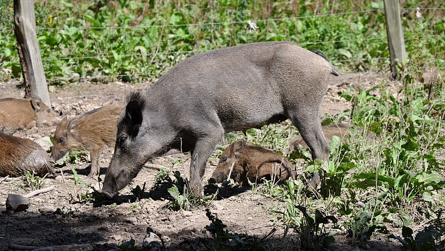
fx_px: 2509
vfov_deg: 5.7
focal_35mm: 213
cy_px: 115
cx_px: 222
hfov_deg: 10.1
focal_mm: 135
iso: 200
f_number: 9
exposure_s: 1/320
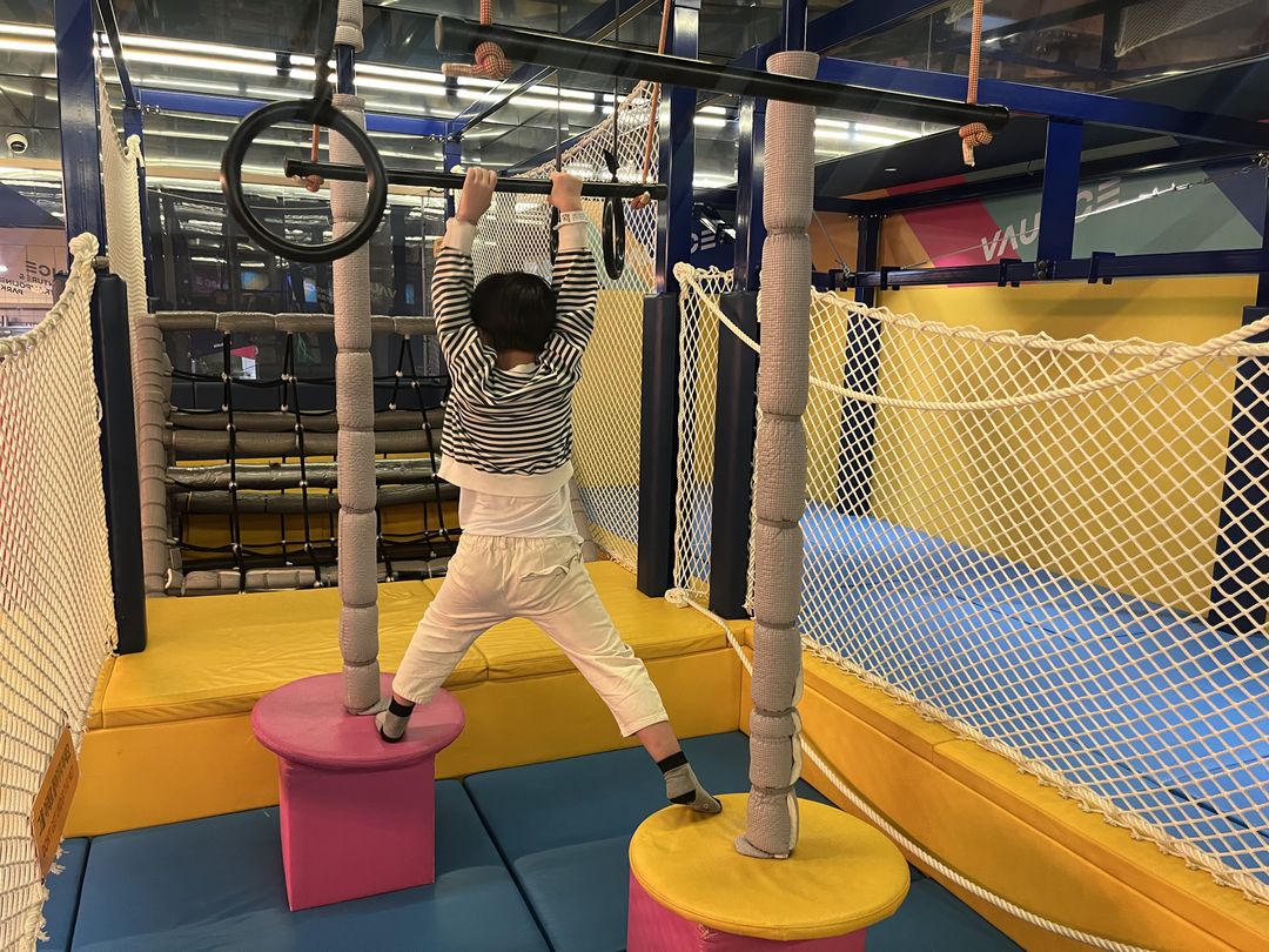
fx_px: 953
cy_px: 476
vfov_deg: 53.1
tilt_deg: -9.2
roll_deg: -1.2
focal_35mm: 26
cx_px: 634
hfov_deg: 67.3
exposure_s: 1/60
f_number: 1.6
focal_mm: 5.1
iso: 320
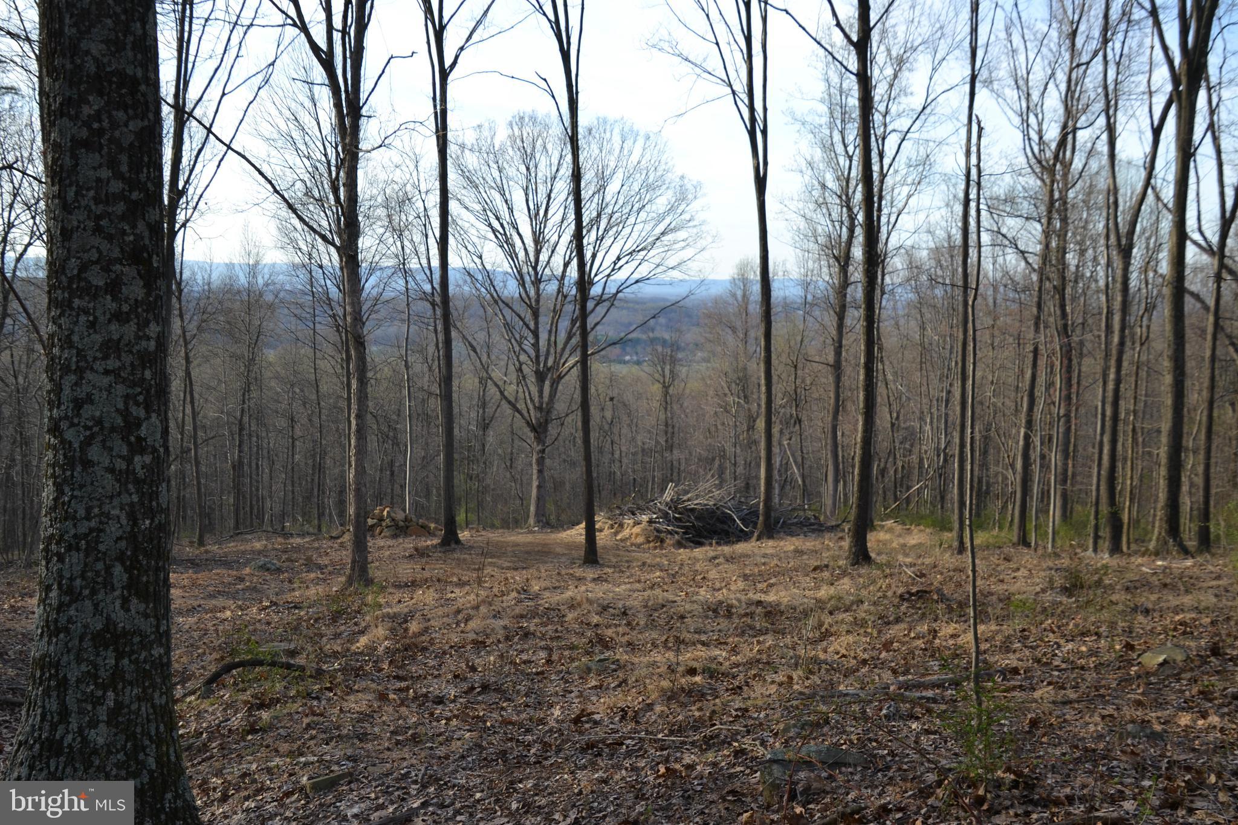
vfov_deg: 34.2
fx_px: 1341
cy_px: 412
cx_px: 619
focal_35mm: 39
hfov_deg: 49.6
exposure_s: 1/125
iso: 110
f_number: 5.6
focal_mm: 26
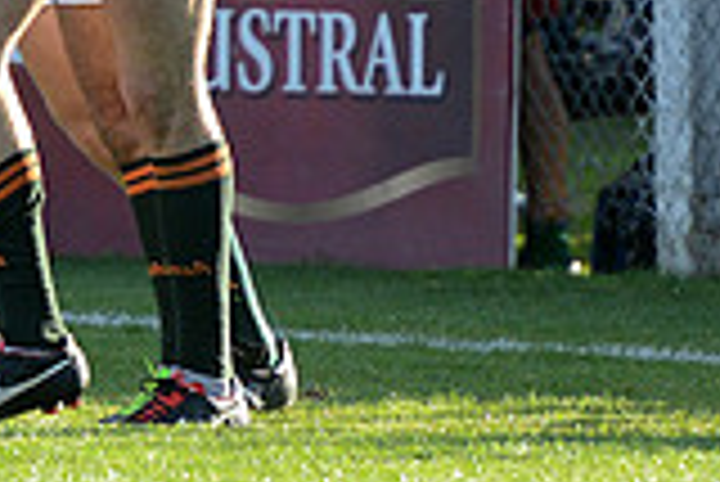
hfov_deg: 2.1
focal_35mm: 981
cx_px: -418
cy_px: -155
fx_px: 19637
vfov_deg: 1.4
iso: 500
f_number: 4
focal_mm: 270
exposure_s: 1/500
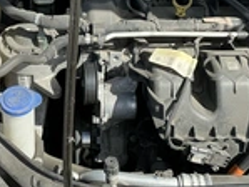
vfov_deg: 19.4
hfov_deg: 25.3
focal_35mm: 75
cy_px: 33
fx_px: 540
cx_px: 32
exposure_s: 1/562
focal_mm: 3
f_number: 1.8
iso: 25
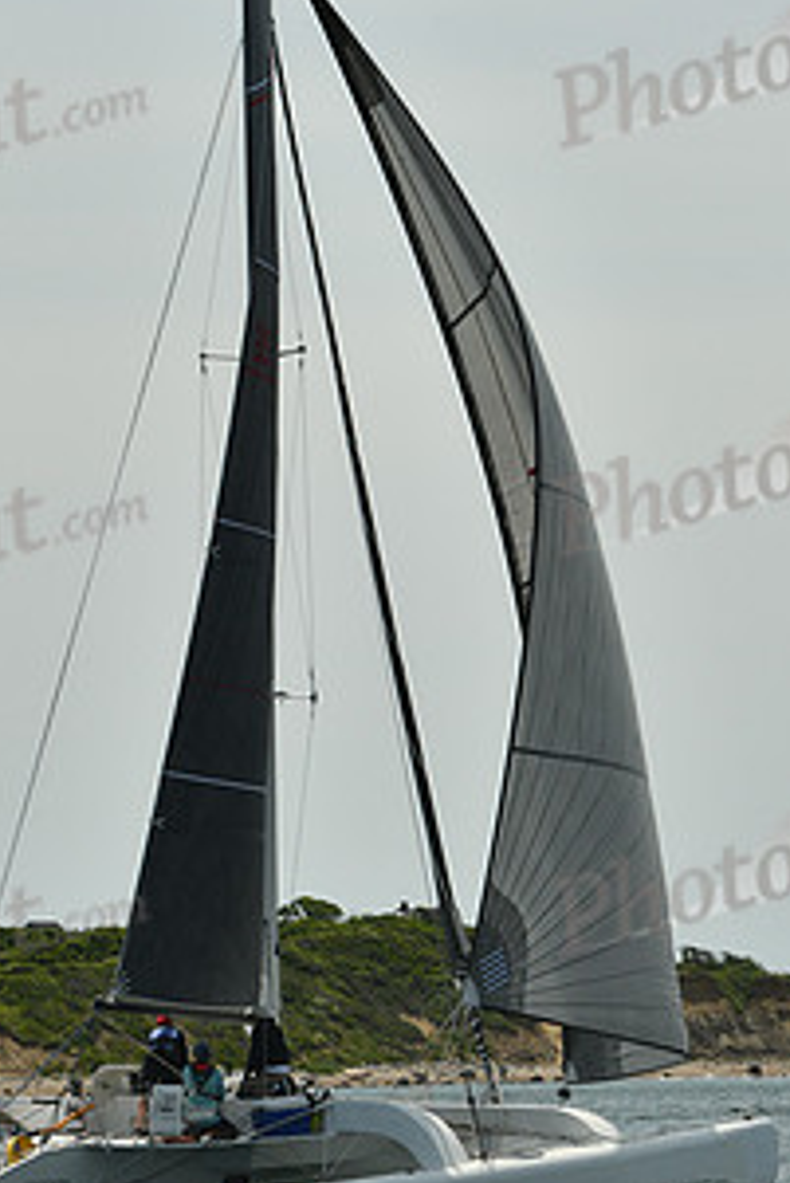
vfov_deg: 11.2
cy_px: 307
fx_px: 6016
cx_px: 352
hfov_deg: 7.5
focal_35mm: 183
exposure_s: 1/1250
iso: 320
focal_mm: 95
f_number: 10
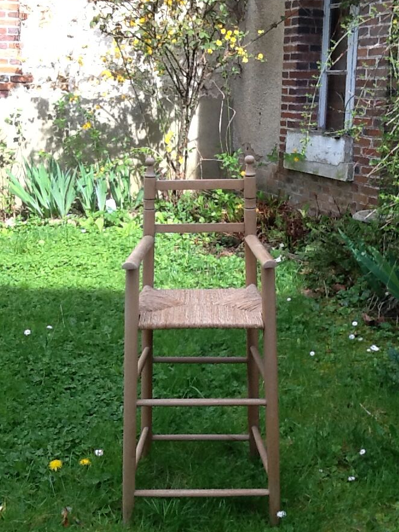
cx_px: 198
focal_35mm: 48
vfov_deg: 39.7
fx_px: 738
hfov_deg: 30.3
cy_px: 272
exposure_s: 1/265
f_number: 2.4
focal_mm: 2.03
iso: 40
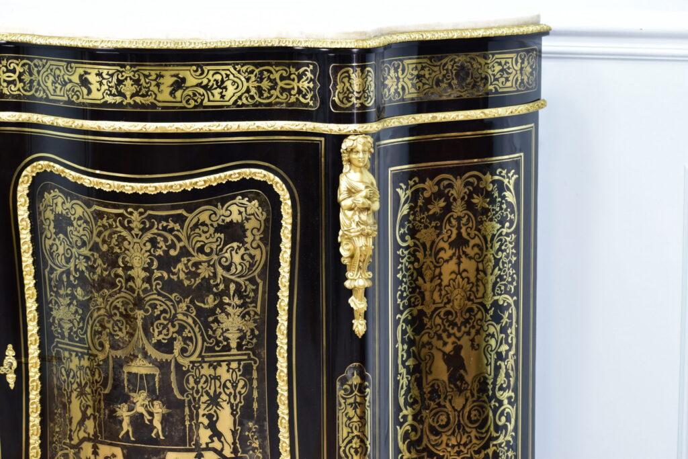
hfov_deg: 18.2
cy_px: 230
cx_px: 344
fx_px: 2150
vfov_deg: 12.2
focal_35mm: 112
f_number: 6.3
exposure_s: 1/30
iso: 560
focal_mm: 75
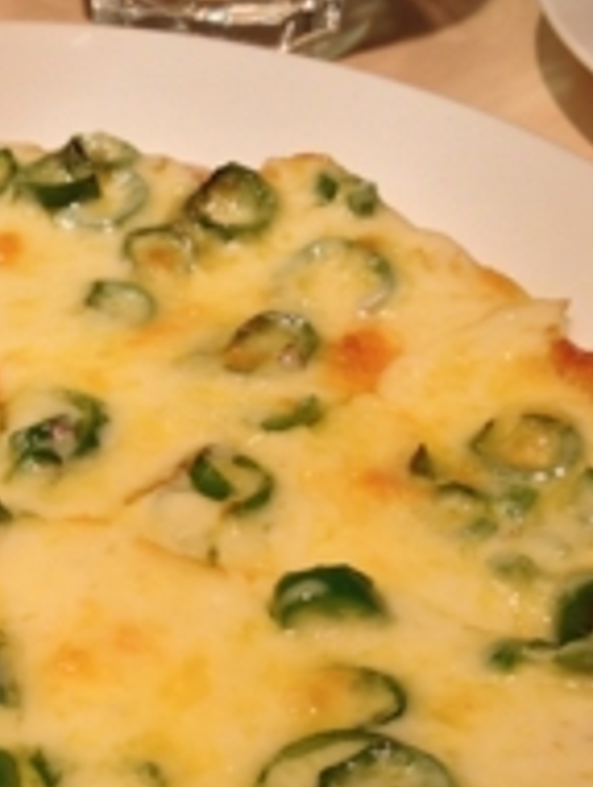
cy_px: 394
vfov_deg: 23.5
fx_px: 1892
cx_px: 12
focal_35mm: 83
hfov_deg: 17.4
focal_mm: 4.28
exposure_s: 1/40
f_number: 2.4
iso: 64
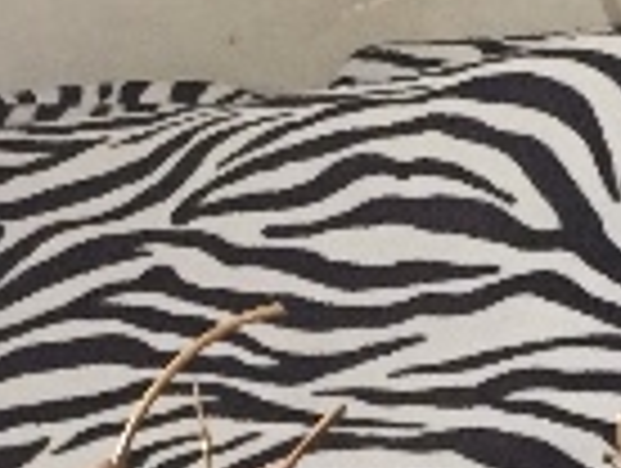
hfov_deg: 11.7
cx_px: 459
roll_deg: +4.3
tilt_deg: -7.1
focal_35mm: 168
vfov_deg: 8.7
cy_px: 612
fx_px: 3019
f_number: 2.2
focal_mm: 4.15
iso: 400
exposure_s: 1/17
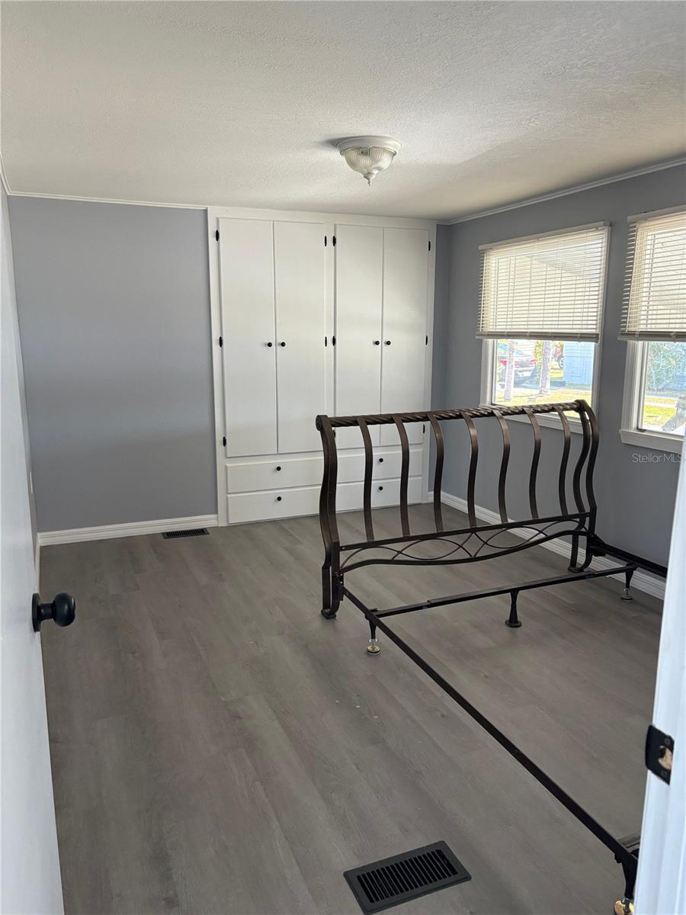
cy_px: 458
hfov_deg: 53.1
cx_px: 343
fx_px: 687
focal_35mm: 26
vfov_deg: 67.3
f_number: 1.6
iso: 200
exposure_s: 1/120
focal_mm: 5.96
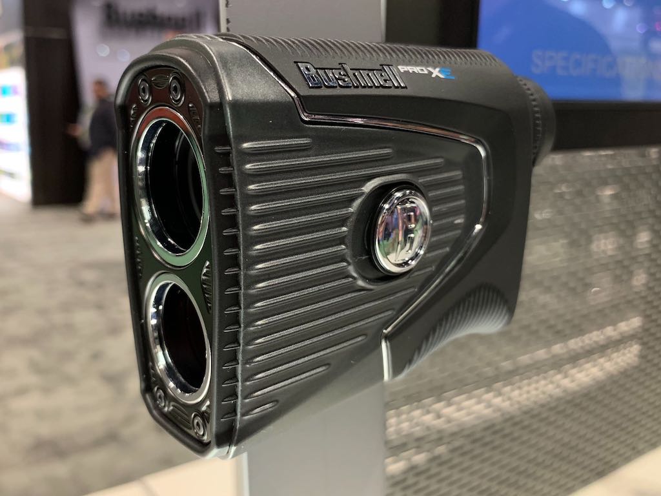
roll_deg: -1.1
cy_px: 248
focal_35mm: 26
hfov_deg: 67.3
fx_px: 496
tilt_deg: -8.6
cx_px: 330
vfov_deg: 53.1
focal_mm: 4.25
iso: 250
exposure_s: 1/60
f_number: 1.8
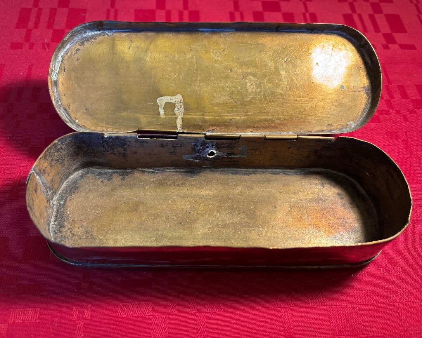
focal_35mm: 28
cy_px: 165
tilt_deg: -61.3
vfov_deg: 51.5
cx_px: 208
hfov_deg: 62.2
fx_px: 350
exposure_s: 1/100
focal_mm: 5.96
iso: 125
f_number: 1.6
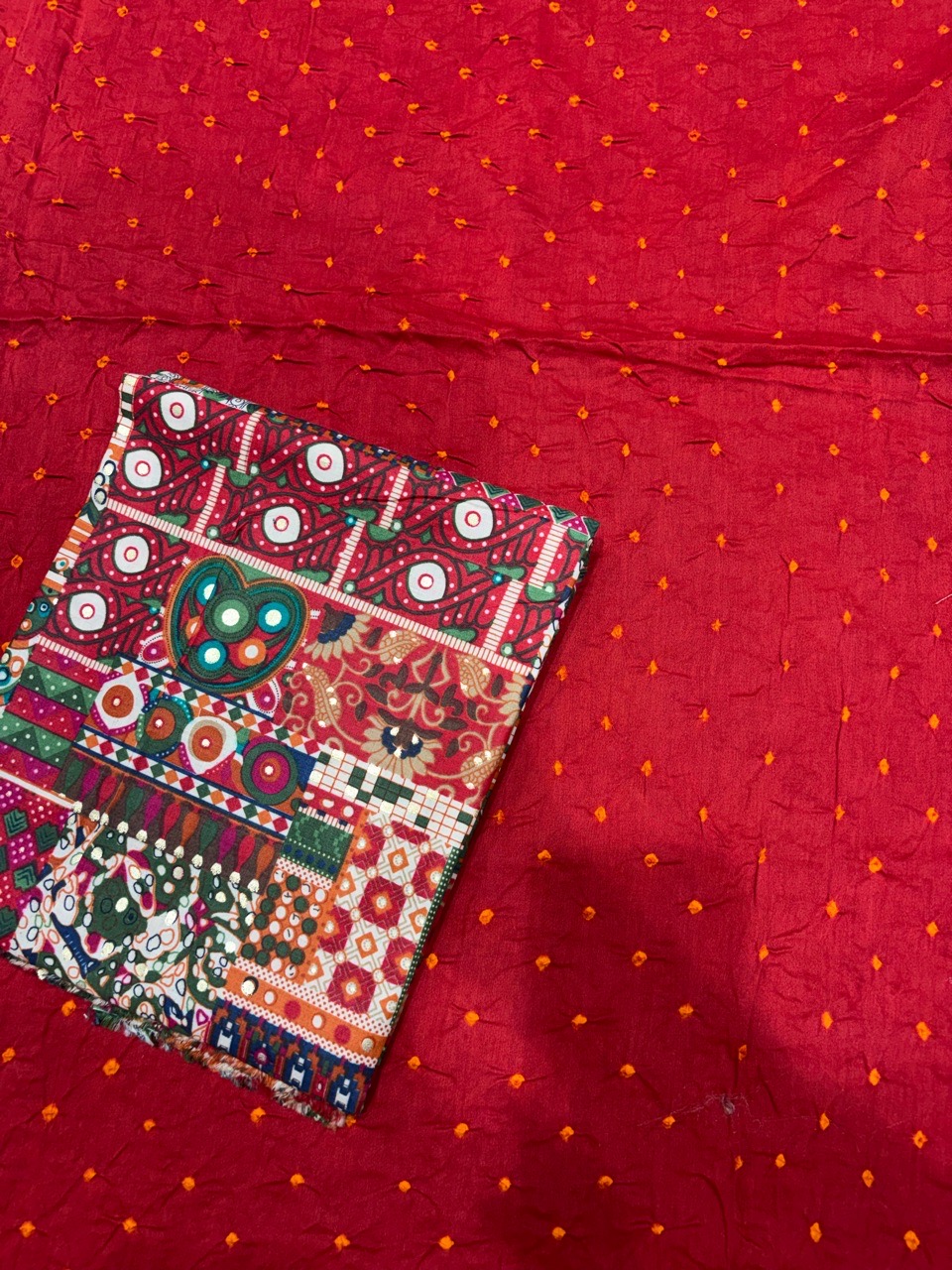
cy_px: 635
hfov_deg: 53.1
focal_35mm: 26
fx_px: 953
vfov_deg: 67.3
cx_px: 476
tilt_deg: -76.1
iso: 80
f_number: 1.6
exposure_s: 1/100
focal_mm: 5.96
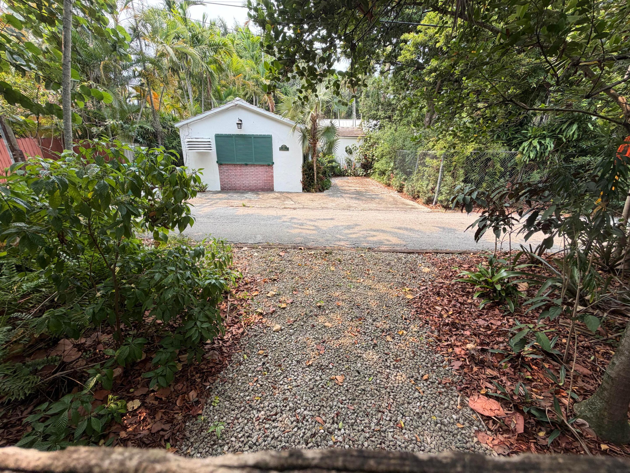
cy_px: 236
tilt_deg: -19.9
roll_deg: -0.9
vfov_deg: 85.7
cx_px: 315
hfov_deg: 102.1
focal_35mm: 14
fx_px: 255
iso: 50
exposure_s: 1/121
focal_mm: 2.22
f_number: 2.2
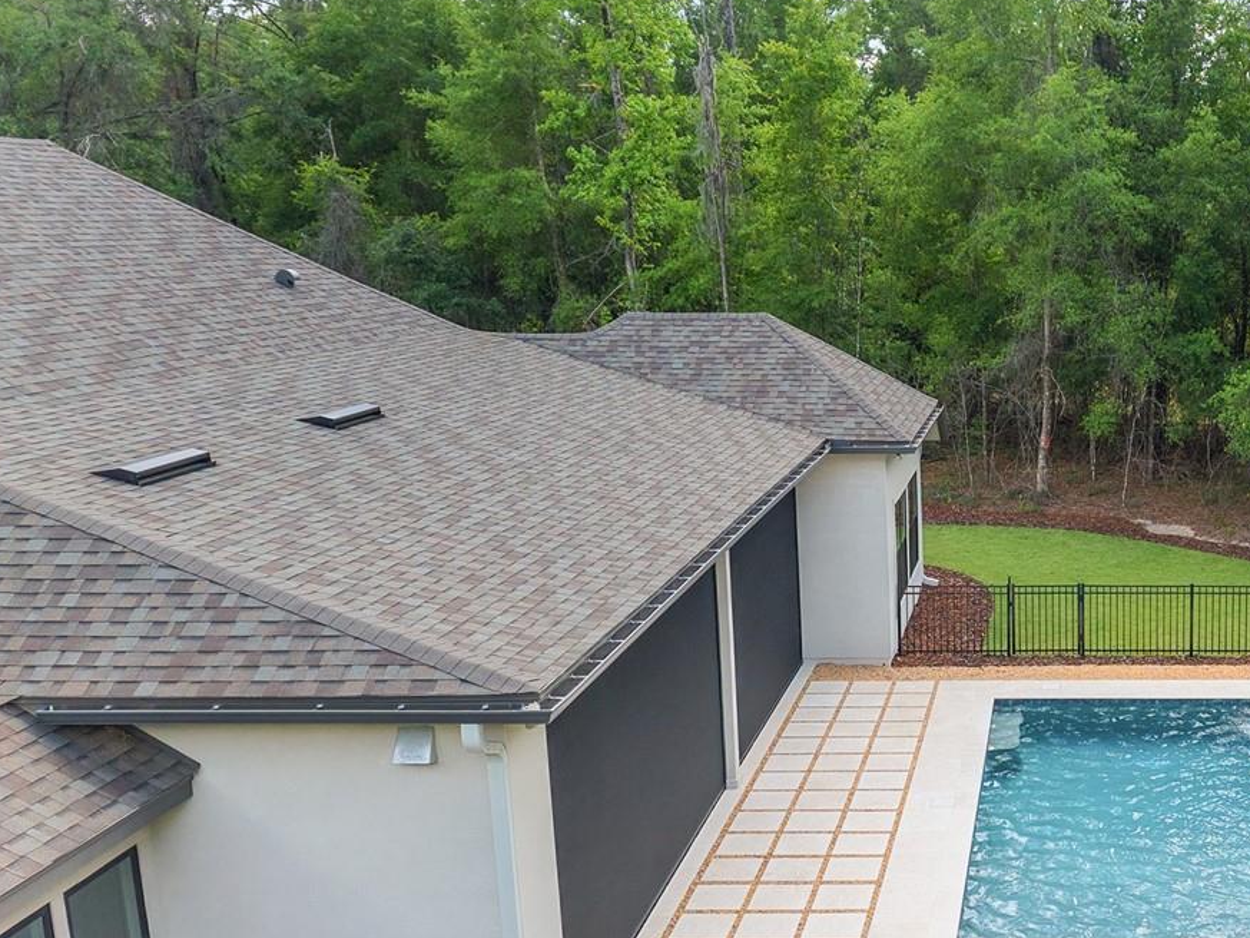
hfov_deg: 40.2
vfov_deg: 32.8
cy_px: 563
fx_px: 1589
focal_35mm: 44
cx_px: 1087
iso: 410
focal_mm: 8.67
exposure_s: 1/2000
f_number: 1.8
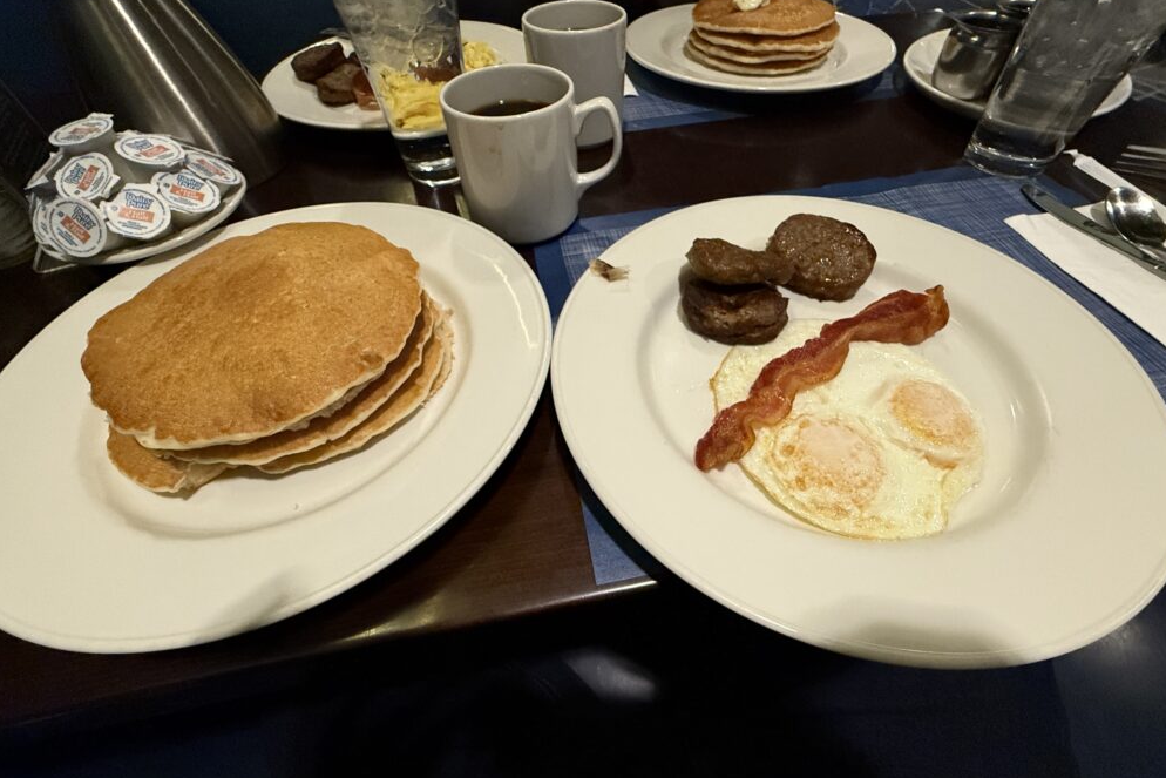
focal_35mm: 15
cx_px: 596
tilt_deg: -53.8
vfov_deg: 77.3
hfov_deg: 100.4
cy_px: 399
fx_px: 486
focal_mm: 2.22
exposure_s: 1/60
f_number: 2.2
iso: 500
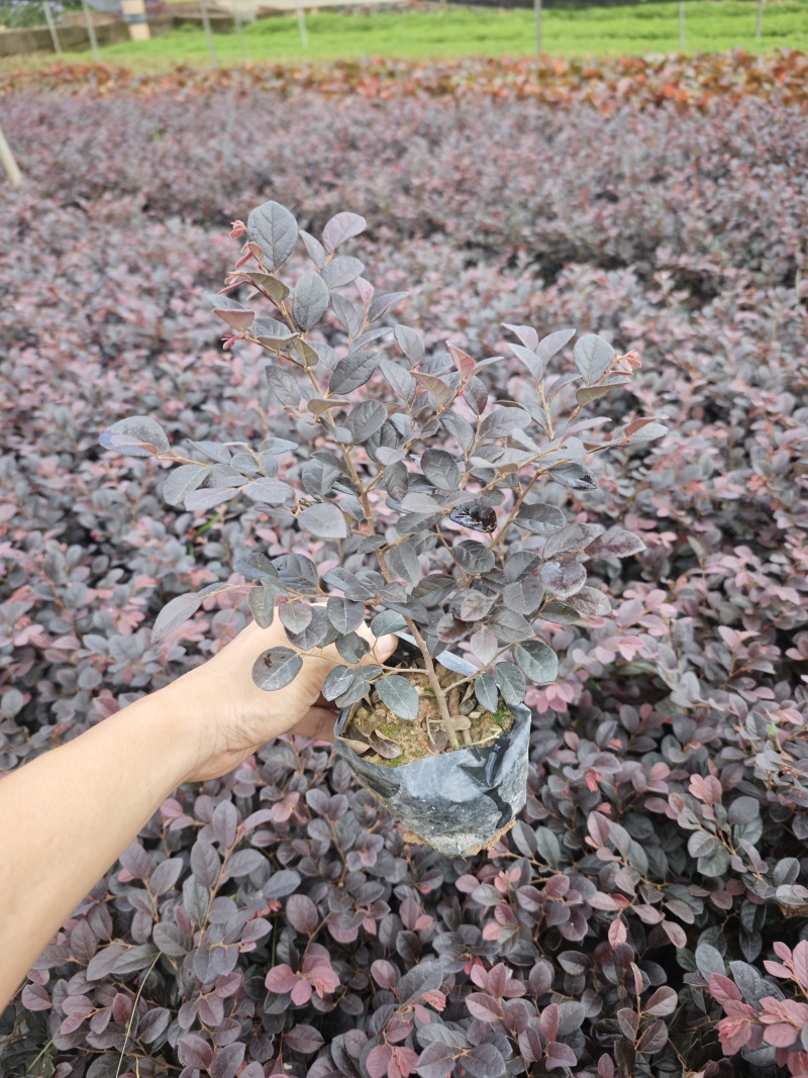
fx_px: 716
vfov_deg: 73.9
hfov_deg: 58.9
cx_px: 404
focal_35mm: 23
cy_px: 539
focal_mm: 6.55
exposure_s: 1/196
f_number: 1.6
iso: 50
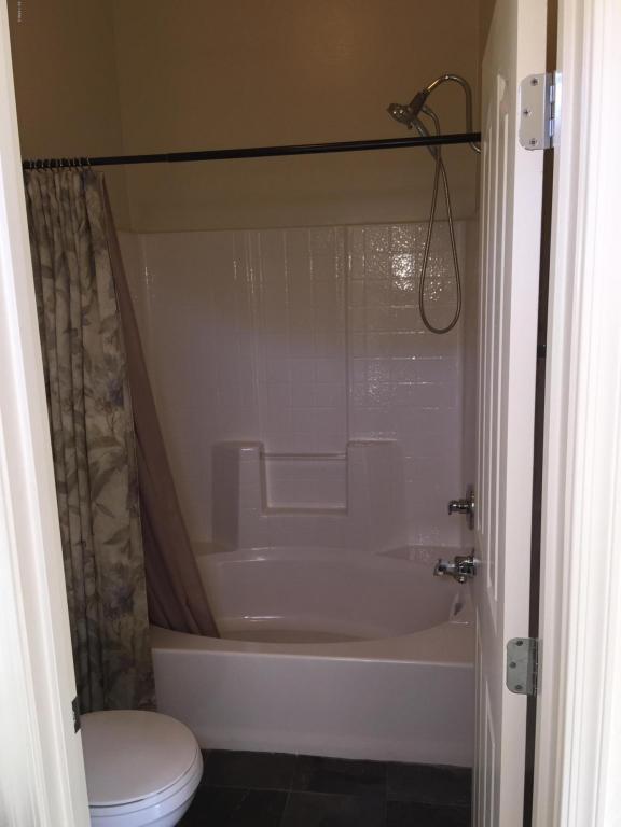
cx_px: 310
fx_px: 694
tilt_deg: -10.6
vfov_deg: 61.7
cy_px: 414
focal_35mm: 29
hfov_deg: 48.2
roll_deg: +2.0
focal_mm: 4.15
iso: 40
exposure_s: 1/30
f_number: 2.2
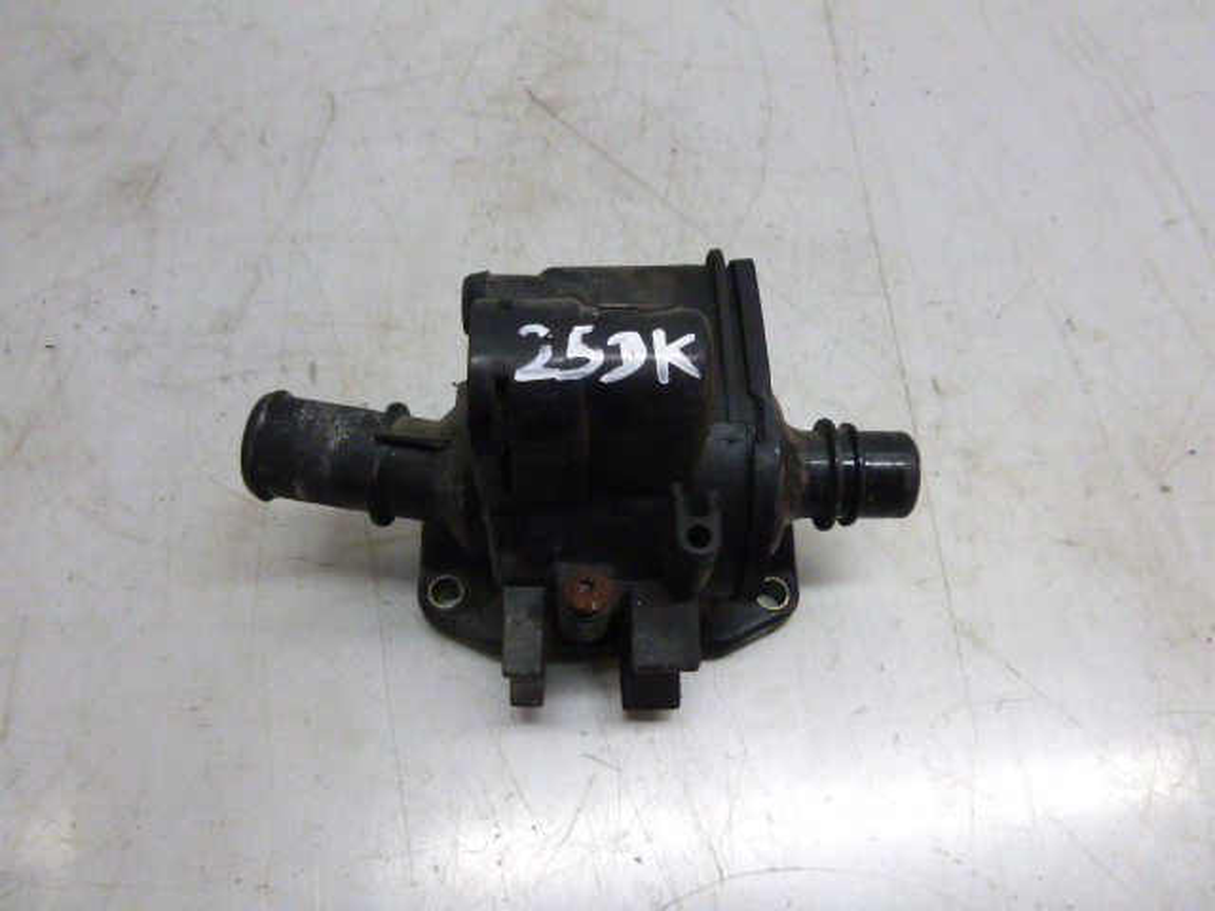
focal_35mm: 25
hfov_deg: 69.4
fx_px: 877
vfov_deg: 54.9
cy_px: 456
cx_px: 608
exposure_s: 1/40
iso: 400
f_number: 3.9
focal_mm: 4.5
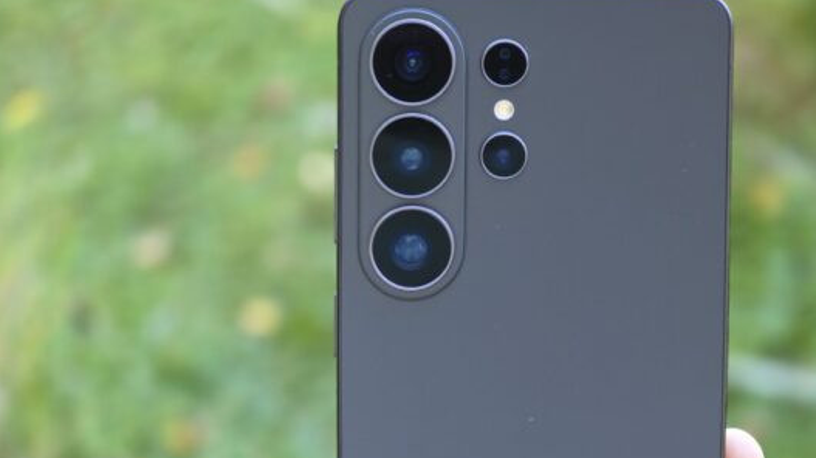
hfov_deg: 19.9
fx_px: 2314
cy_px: 397
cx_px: 542
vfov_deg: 11.3
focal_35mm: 107
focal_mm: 7.9
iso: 125
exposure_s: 1/100
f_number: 2.4
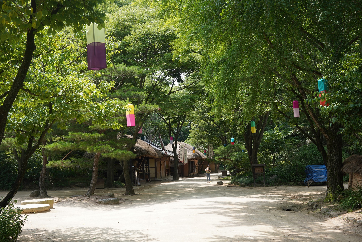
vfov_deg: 37.9
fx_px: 352
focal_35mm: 35
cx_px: 181
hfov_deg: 54.4
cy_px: 121
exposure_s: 1/200
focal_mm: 35
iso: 200
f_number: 7.1
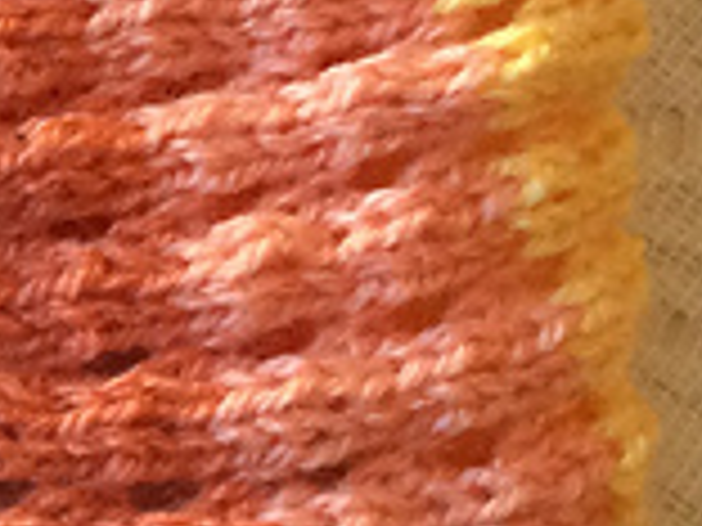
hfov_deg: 13.2
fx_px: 2657
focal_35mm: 131
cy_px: 130
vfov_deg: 11.3
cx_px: -652
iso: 100
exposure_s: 1/25
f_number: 2.4
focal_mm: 3.3
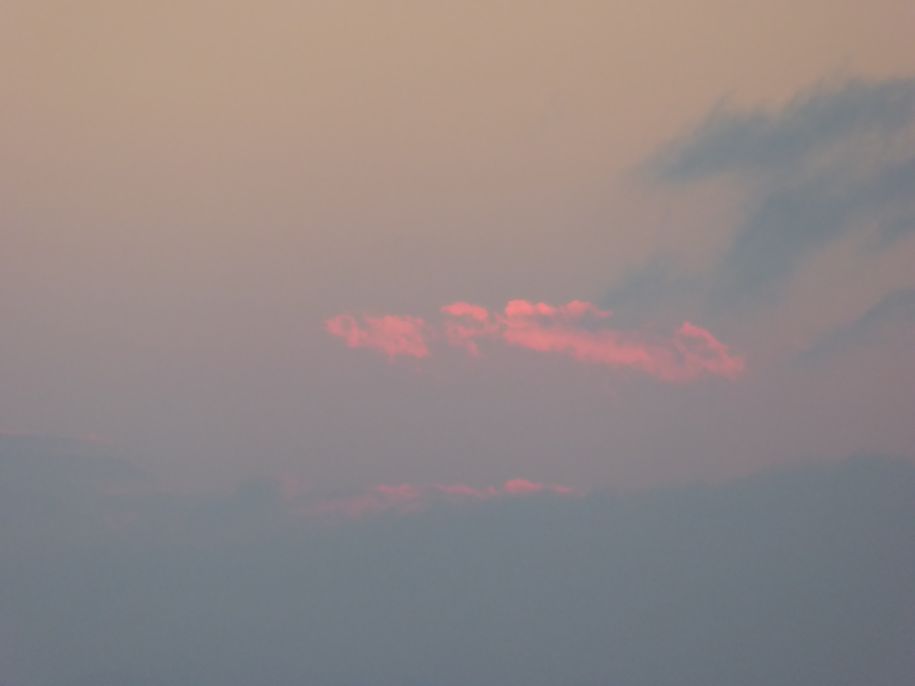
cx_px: 458
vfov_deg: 1.9
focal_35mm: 800
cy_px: 343
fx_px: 21146
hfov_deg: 2.5
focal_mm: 129
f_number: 6.4
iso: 400
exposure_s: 1/100
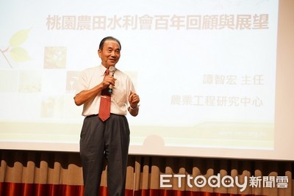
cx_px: 147
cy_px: 98
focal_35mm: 75
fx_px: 613
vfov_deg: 18.2
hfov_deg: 27.0
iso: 800
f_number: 4
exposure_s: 1/80
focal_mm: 75
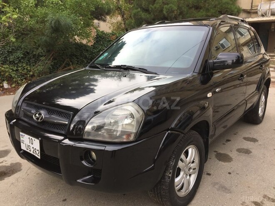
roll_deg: +1.0
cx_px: 138
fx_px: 230
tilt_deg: -13.2
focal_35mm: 29
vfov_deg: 48.2
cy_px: 103
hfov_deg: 61.7
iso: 32
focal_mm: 4.15
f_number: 2.2
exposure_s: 1/341
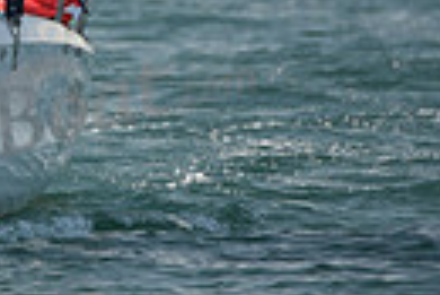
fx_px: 10914
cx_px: -393
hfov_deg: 2.3
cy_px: -2
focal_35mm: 892
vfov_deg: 1.5
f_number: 4.5
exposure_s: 1/800
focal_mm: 200
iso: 250
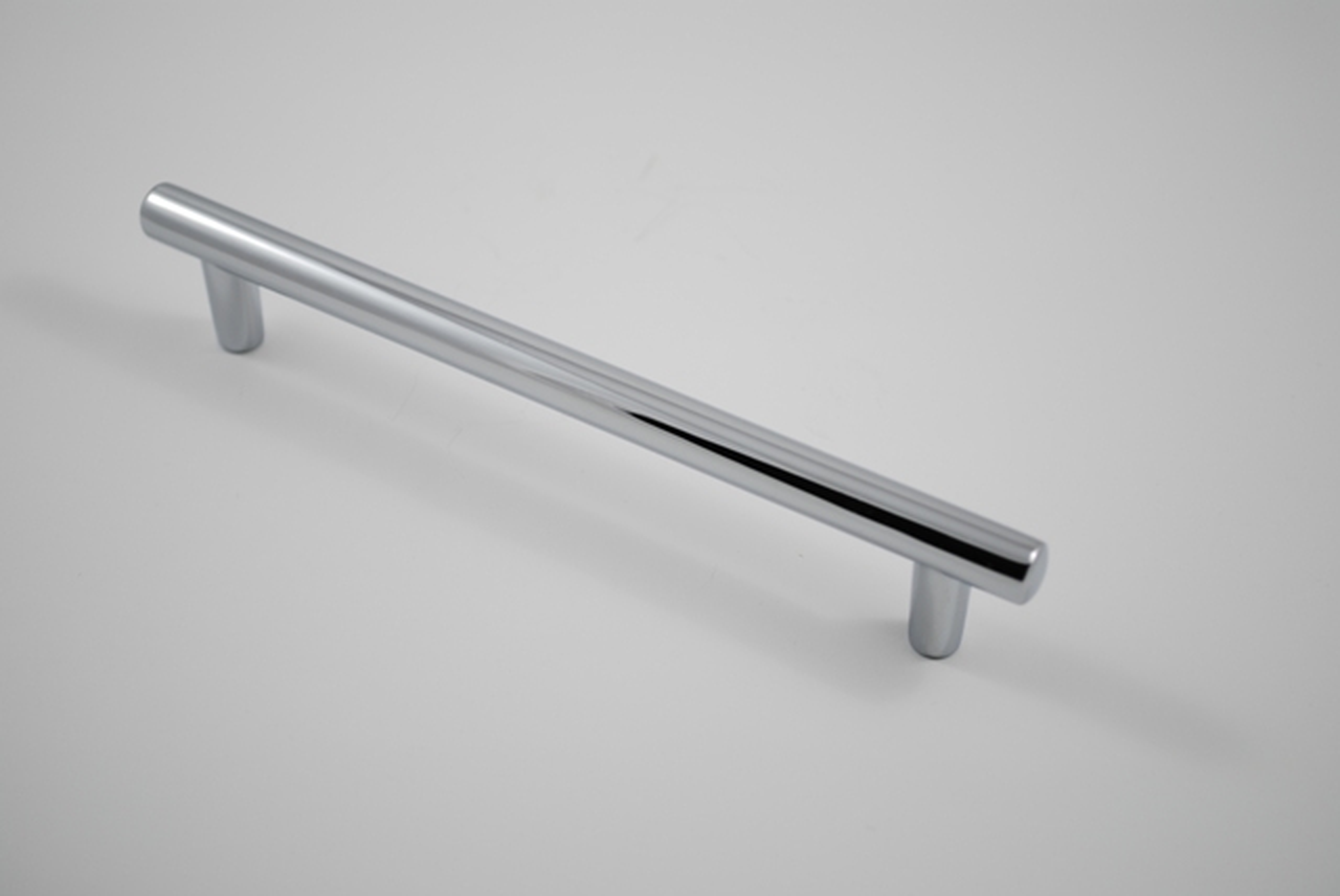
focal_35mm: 66
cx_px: 670
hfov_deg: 30.5
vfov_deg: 20.7
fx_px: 2459
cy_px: 448
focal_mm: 44
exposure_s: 1/30
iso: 100
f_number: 5.3
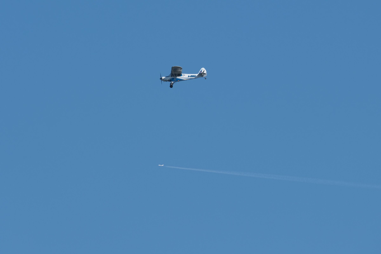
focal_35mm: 528
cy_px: 127
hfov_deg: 3.9
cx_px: 190
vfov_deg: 2.6
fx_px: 5586
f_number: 8
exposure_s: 1/500
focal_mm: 351.8
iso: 160
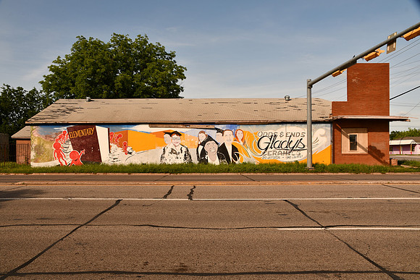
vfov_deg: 43.6
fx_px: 350
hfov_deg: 61.9
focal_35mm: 30
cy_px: 140
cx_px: 210
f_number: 13
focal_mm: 20
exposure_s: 1/160
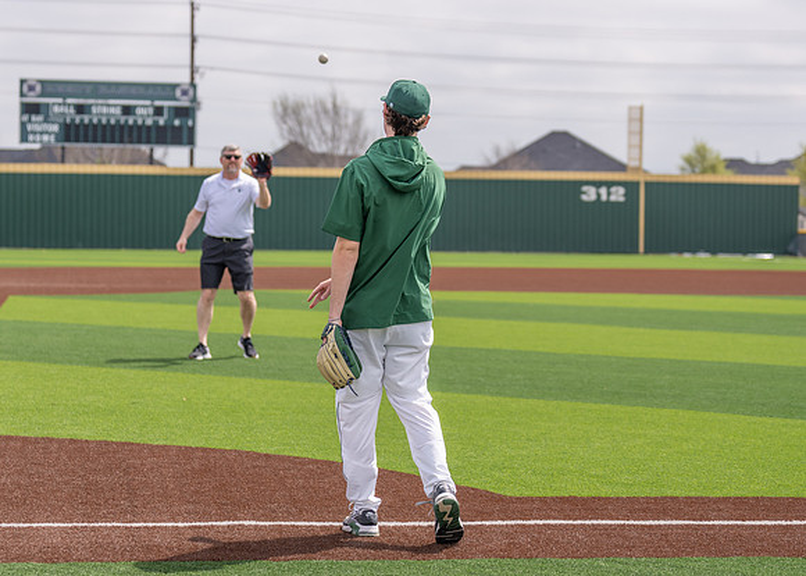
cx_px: 369
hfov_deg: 20.5
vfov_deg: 14.7
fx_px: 2230
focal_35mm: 97
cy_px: 256
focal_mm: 70
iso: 100
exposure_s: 1/2000
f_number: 2.8
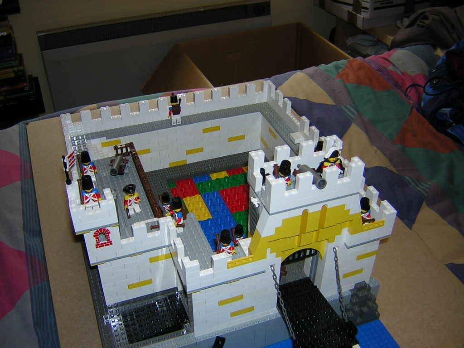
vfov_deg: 39.7
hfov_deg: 51.4
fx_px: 483
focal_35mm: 36
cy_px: 174
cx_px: 232
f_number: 2.6
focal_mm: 4.7
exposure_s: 1/60.1
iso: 100
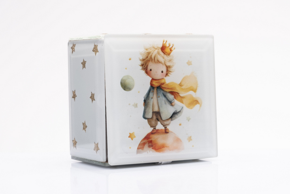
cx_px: 151
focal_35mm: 106
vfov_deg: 12.9
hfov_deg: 19.3
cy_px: 107
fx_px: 854
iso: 125
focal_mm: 45.5
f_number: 8
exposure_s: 1/125
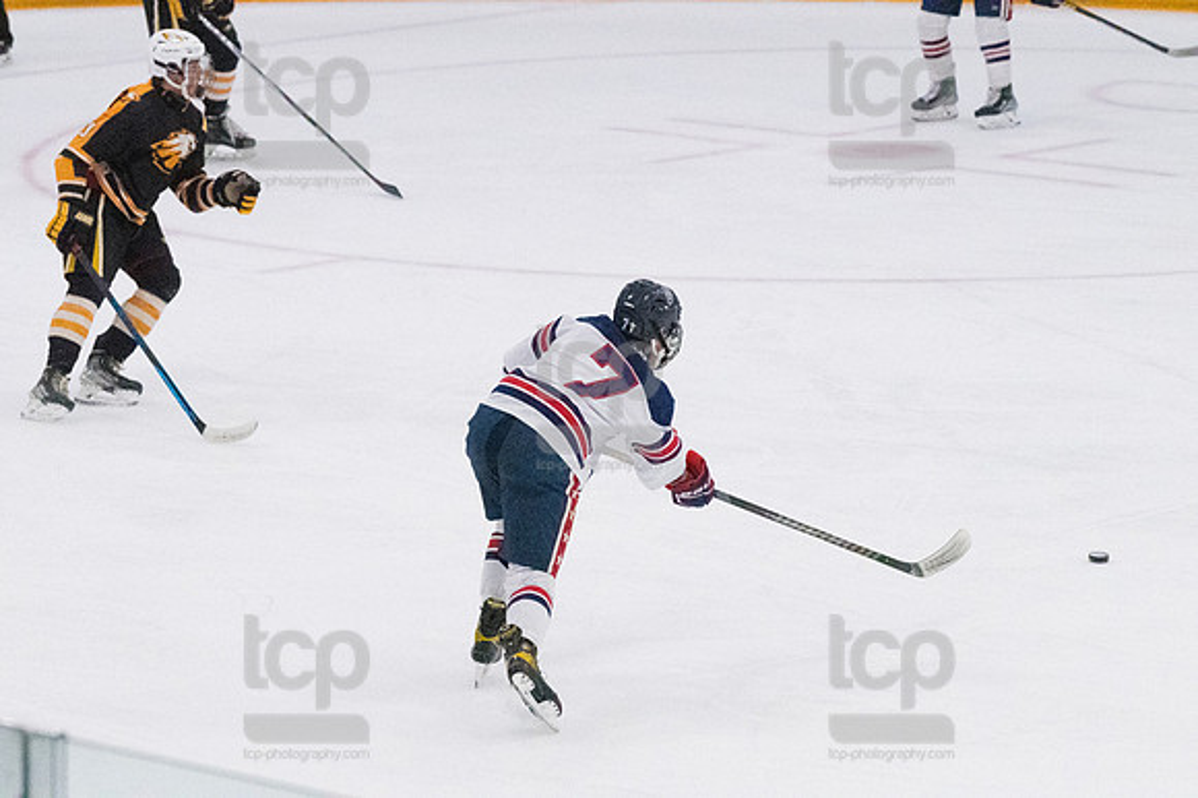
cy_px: 399
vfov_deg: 6.8
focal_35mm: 202
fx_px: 6718
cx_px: 599
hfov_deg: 10.2
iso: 8000
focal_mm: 135
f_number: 5
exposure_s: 1/1600
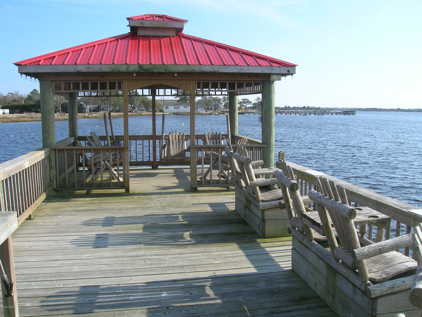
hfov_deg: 54.0
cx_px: 211
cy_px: 158
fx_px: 414
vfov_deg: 41.8
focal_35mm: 34
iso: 50
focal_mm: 5.7
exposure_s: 1/250
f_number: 4.9
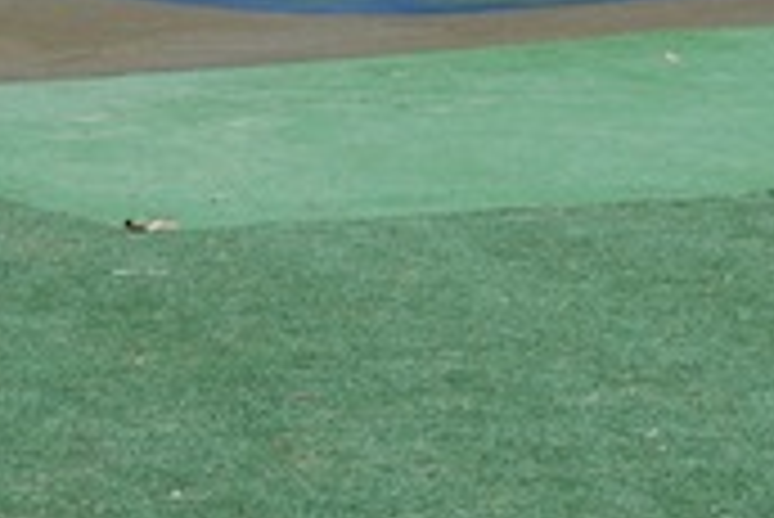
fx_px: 6046
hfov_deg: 7.3
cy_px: -331
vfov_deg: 4.9
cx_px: 873
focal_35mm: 281
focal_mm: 52
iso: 100
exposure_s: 1/160
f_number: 6.3
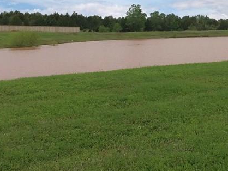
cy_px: 1
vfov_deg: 20.1
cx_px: 203
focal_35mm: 71
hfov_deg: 26.5
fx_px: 468
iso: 32
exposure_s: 1/293
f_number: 2.2
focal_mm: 4.15
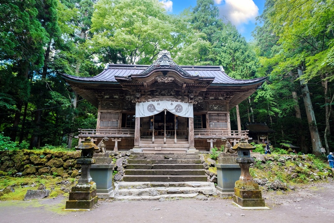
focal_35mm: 19
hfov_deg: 86.9
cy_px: 112
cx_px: 167
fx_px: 176
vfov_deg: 64.5
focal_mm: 12.6
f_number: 4
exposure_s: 1/60
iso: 500
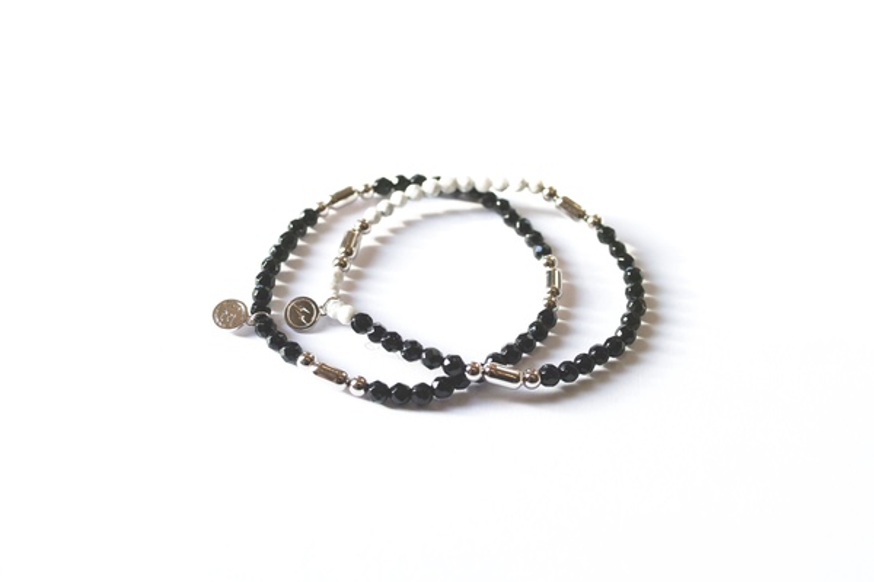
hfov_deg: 42.7
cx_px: 437
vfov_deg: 29.2
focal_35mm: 46
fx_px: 1117
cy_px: 291
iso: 100
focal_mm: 35
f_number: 5
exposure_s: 1/100
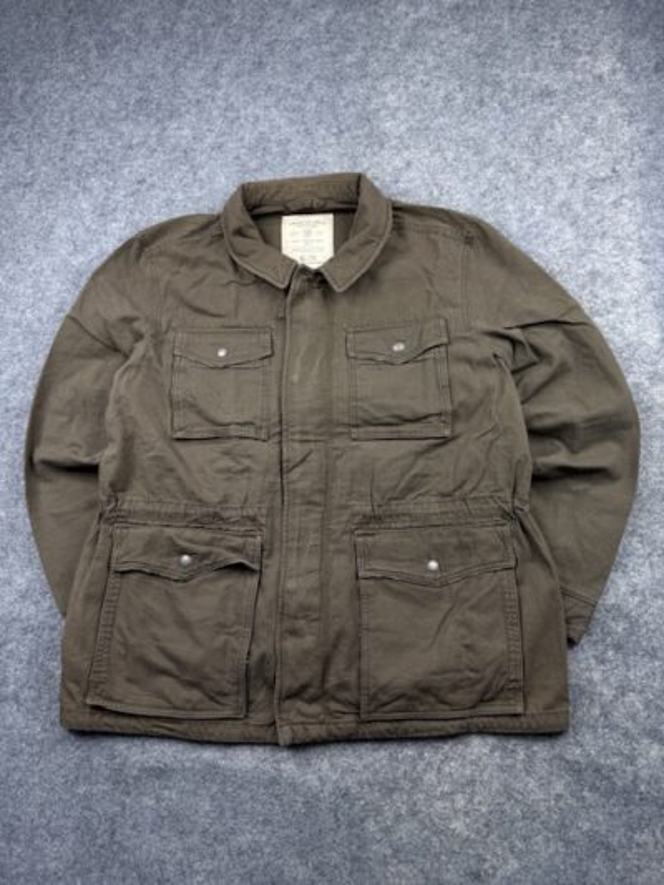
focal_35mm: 24
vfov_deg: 71.6
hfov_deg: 56.8
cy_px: 442
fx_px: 614
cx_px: 332
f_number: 1.78
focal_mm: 6.76
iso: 64
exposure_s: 1/100
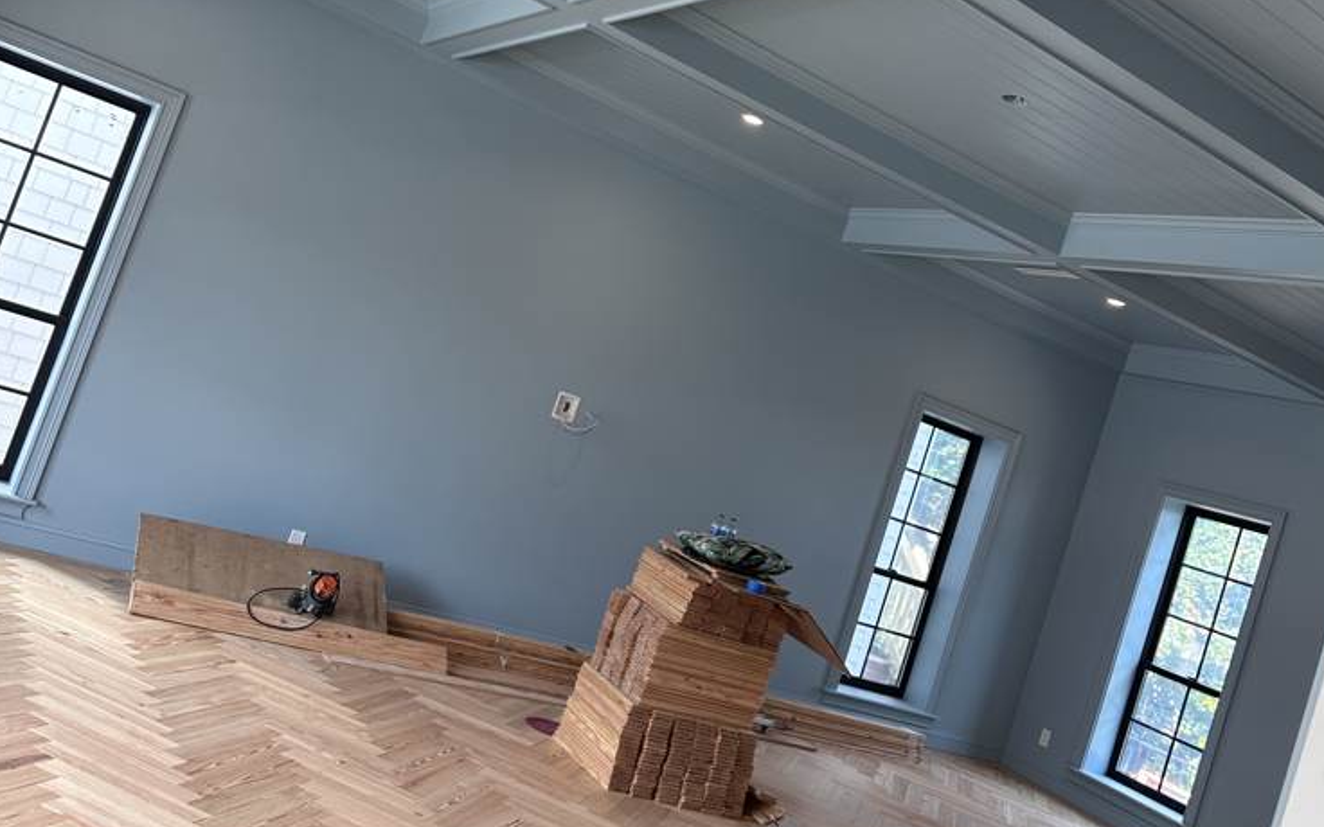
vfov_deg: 36.1
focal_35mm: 35
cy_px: 316
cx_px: 675
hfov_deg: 55.3
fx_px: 1263
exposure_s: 1/127
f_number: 1.78
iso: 125
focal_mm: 6.86
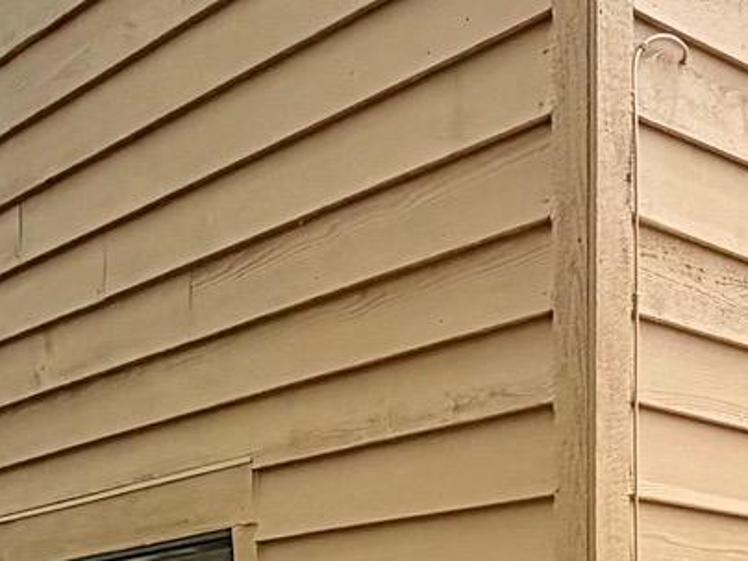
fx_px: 1534
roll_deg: -0.1
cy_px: 1185
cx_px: 605
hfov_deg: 26.8
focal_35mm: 71
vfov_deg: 15.5
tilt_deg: -14.8
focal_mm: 2.22
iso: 40
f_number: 2.2
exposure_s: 1/619
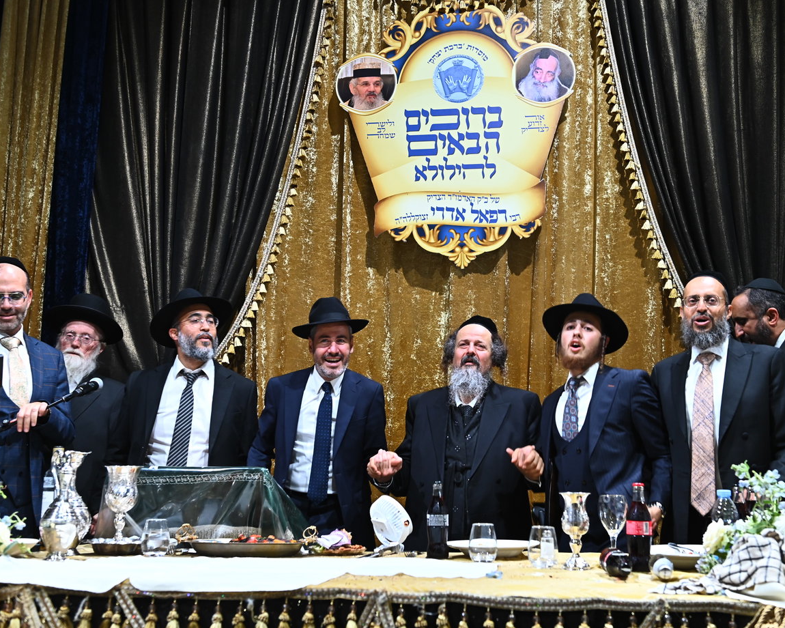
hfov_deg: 45.7
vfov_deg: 37.3
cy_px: 318
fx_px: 929
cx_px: 436
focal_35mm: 40
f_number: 4.5
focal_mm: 35
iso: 1250
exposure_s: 1/160
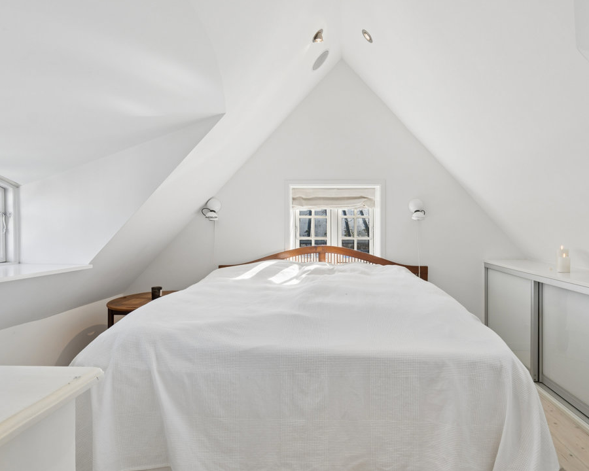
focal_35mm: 23
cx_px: 321
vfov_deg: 61.8
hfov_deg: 73.5
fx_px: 394
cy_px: 239
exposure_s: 1/80
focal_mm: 13
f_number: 8
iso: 200
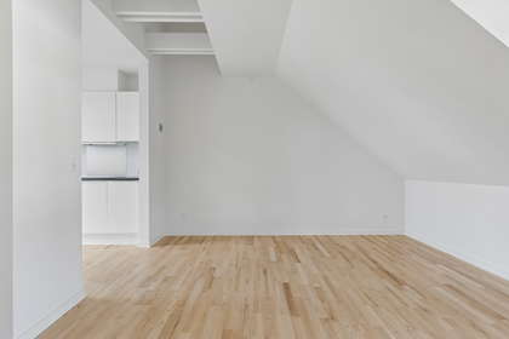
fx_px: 318
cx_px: 254
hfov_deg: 77.3
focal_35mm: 22
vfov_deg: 56.1
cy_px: 170
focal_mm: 15
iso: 200
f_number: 8
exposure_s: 1/30
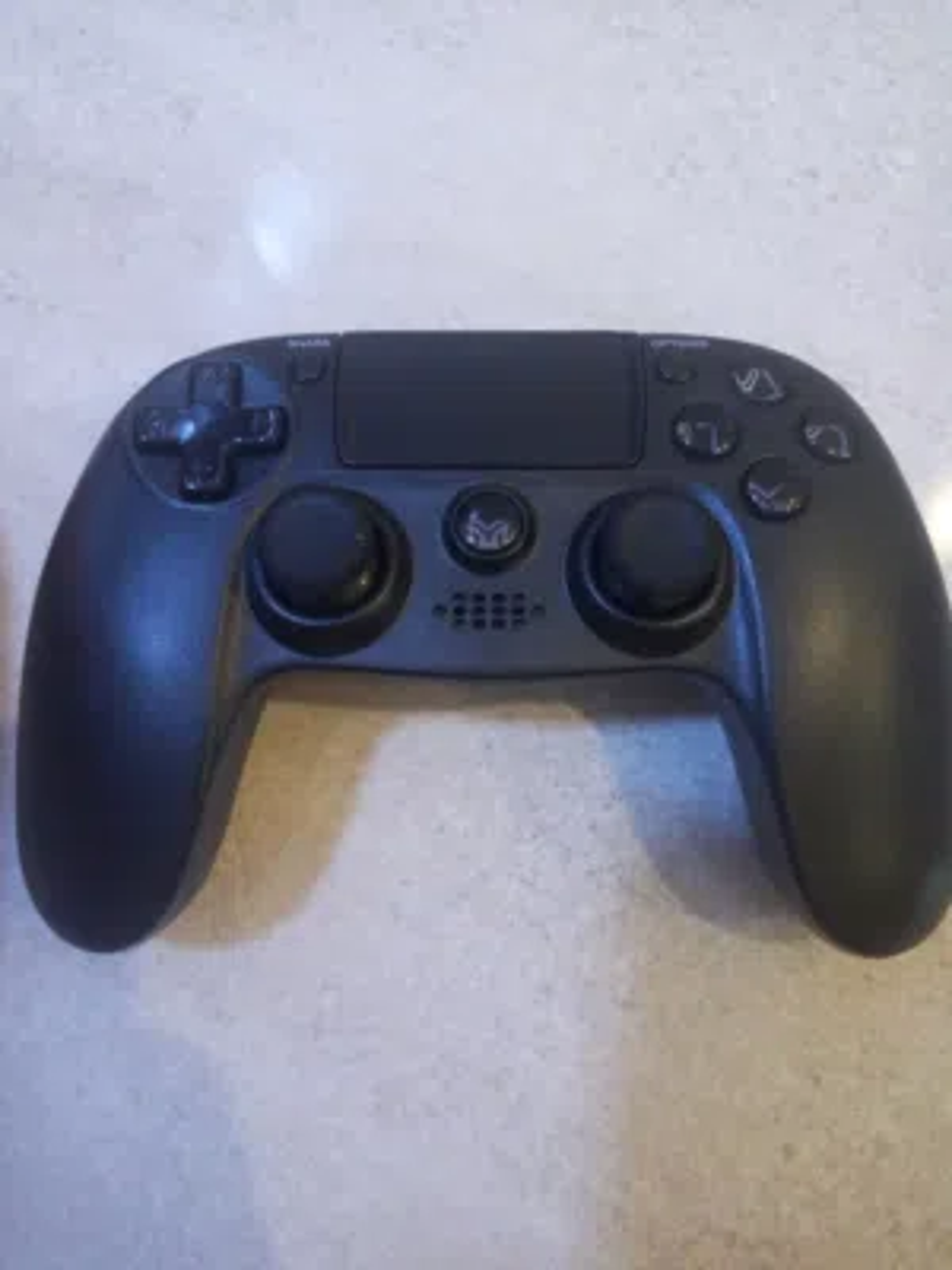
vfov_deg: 69.4
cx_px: 476
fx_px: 917
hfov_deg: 54.9
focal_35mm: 25
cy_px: 635
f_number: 1.79
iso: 2987
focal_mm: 4.69
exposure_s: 1/33.3
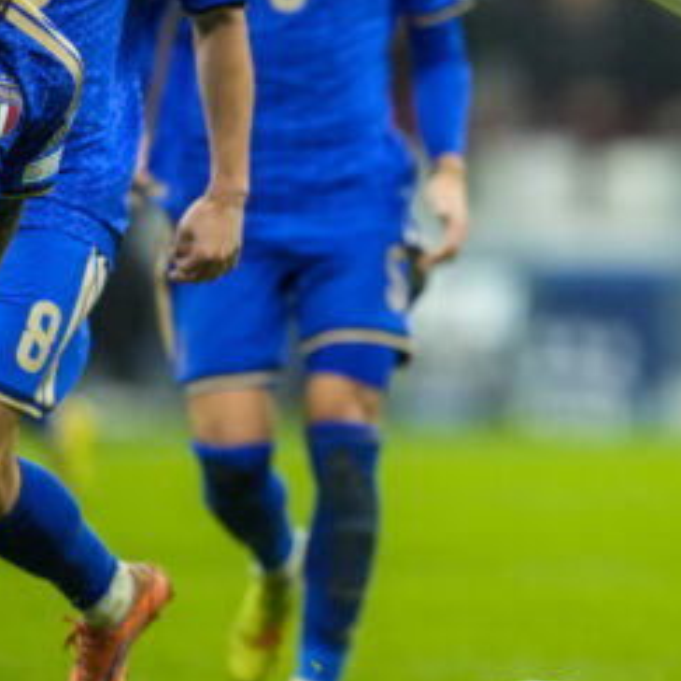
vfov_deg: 1.7
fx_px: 22391
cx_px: 804
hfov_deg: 1.7
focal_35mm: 1006
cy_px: 286
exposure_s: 1/1600
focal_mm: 400
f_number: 2.8
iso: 3200
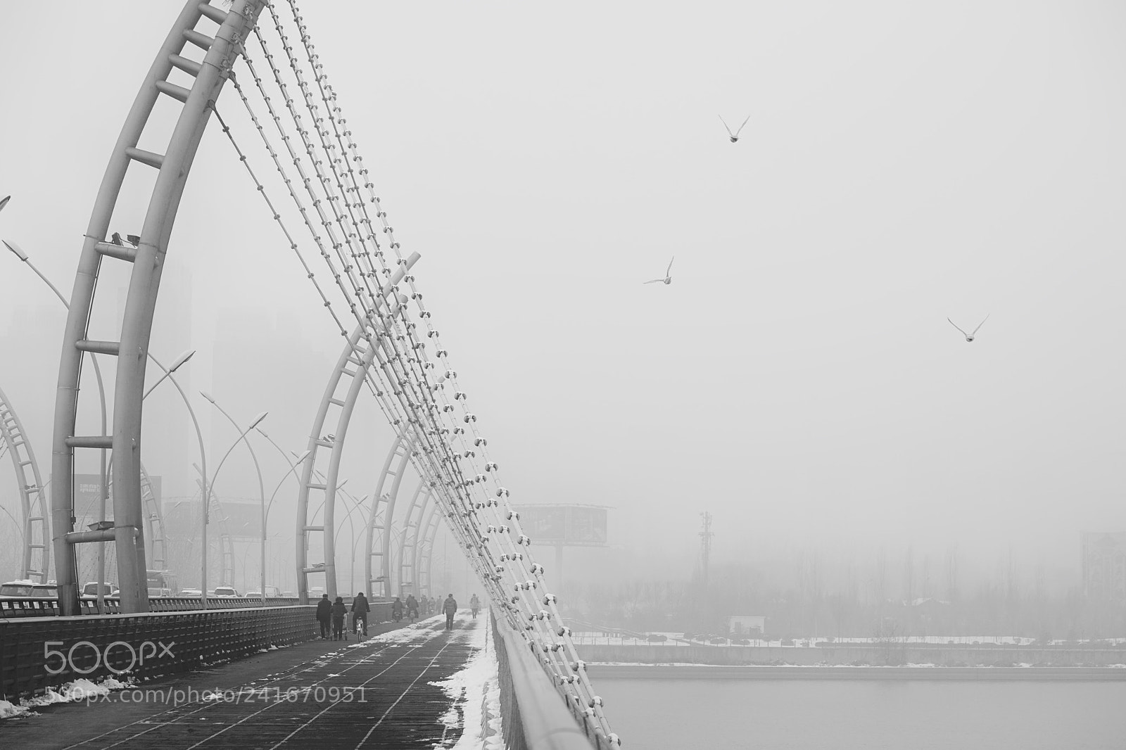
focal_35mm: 90
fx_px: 2814
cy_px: 375
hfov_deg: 22.6
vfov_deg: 15.2
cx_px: 563
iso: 100
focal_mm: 90
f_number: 6.3
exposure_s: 1/400
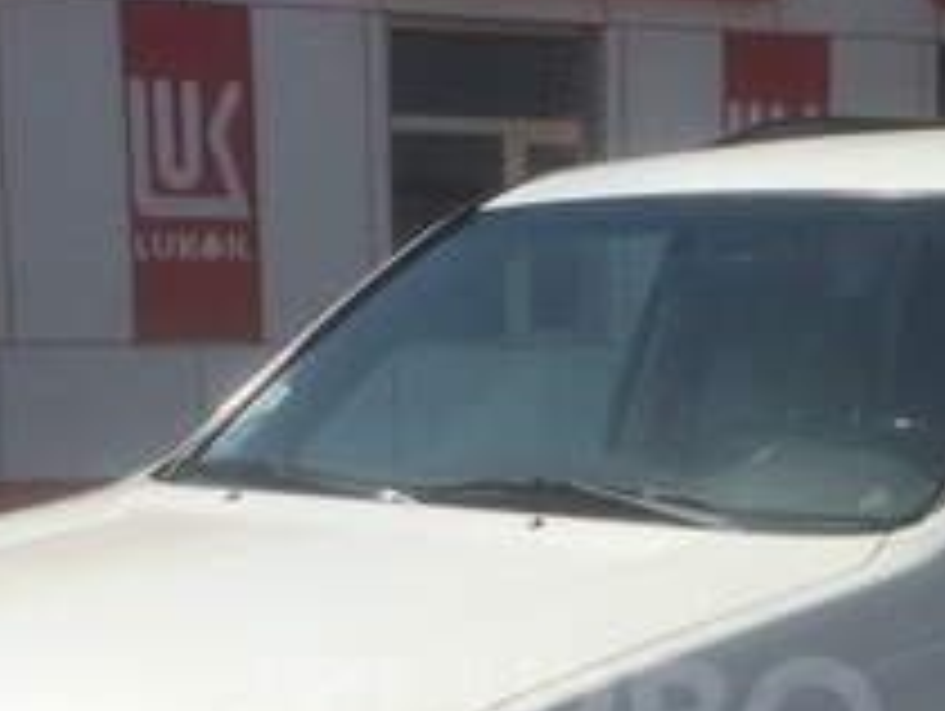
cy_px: 727
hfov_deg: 21.3
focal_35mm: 91
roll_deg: -0.1
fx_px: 2487
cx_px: 724
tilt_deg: -10.2
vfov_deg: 15.9
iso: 32
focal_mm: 4.15
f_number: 2.2
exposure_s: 1/4115
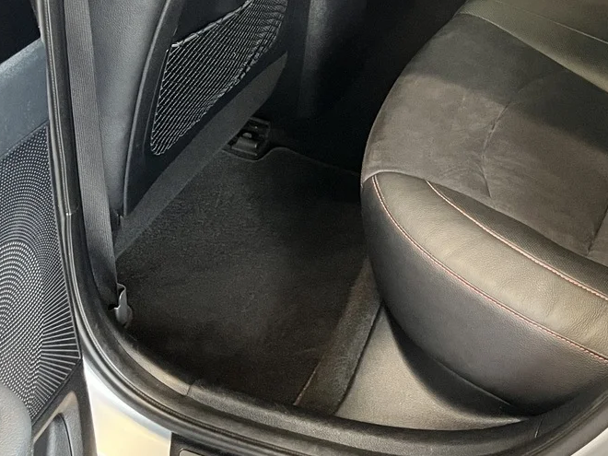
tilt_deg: -28.0
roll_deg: +0.8
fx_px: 1107
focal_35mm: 63
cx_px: 450
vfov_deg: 22.3
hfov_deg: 30.3
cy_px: -8
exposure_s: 1/54
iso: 500
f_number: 1.6
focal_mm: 5.1
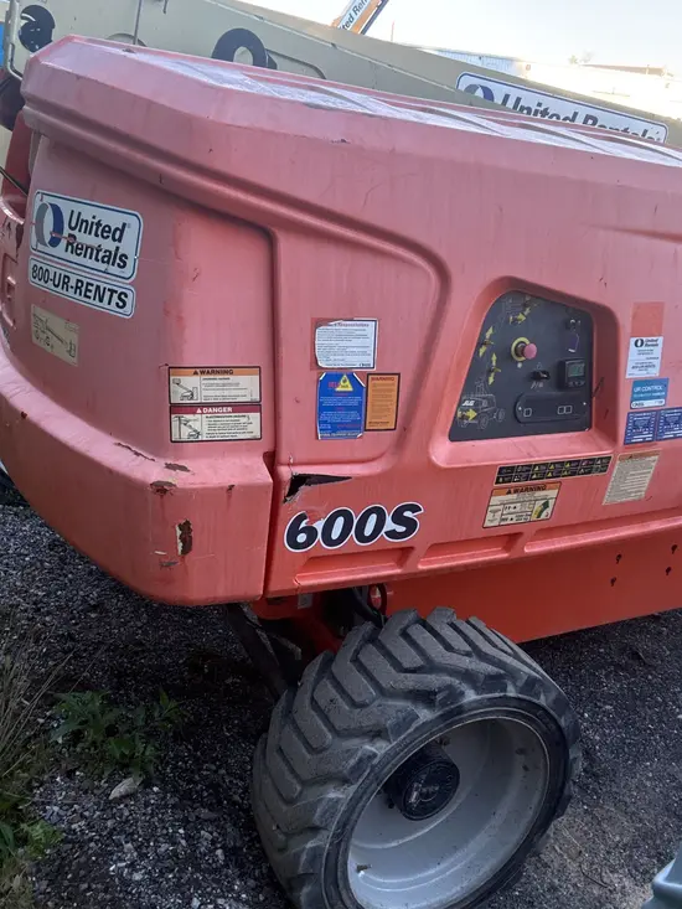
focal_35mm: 30
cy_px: 454
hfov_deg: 46.8
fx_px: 788
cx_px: 341
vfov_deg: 60.0
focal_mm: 2.69
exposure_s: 1/121
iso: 64
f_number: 1.9
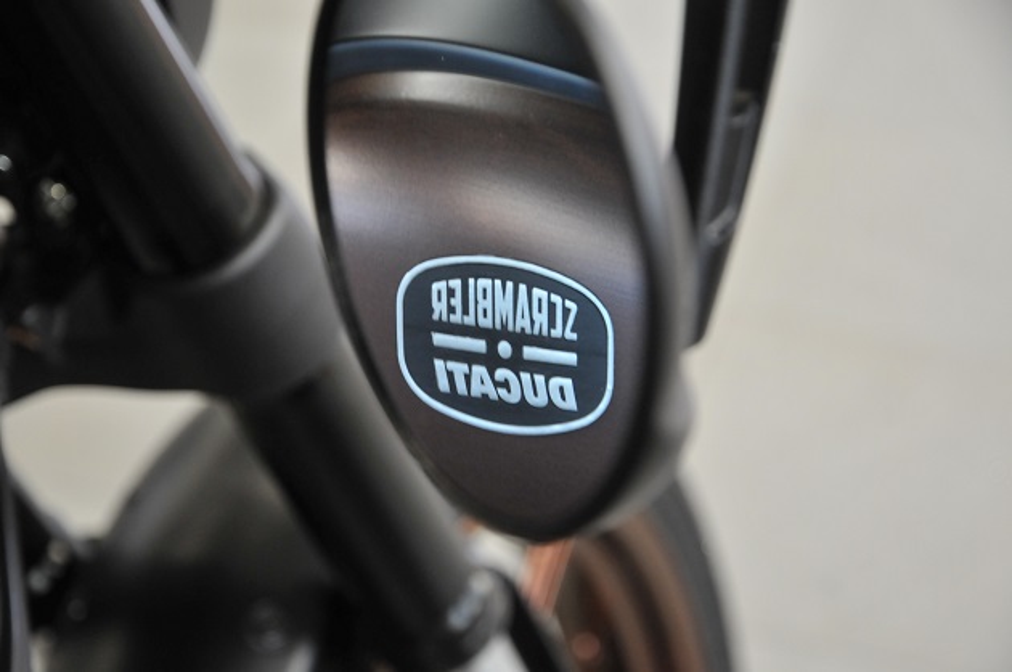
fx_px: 2189
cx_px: 506
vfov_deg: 17.4
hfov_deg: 26.0
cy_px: 336
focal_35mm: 78
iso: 1000
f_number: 5
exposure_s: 1/25
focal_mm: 52
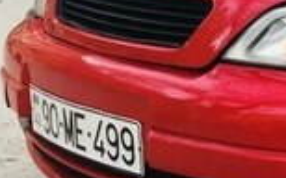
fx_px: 989
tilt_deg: -9.2
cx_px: 576
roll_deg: -2.2
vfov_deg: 10.3
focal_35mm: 127
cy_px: 92
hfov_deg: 13.9
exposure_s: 1/100
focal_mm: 3.99
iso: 40
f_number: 1.8
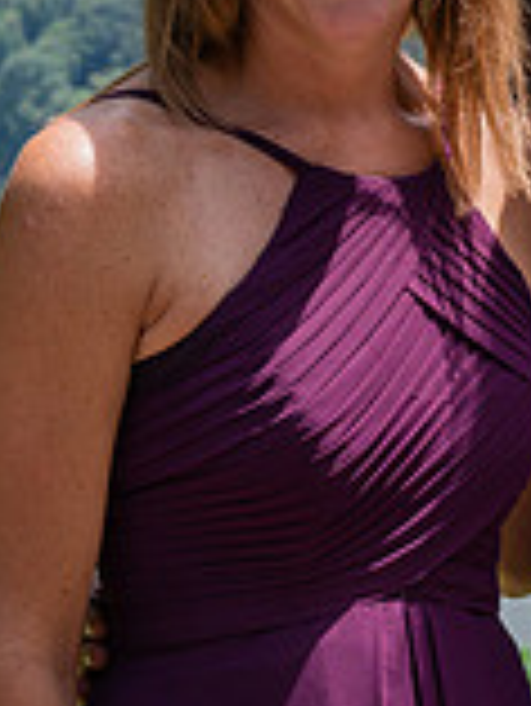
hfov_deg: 7.3
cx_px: 896
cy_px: 101
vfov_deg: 9.9
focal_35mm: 199
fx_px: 4065
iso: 200
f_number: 8
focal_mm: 56
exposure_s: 1/250
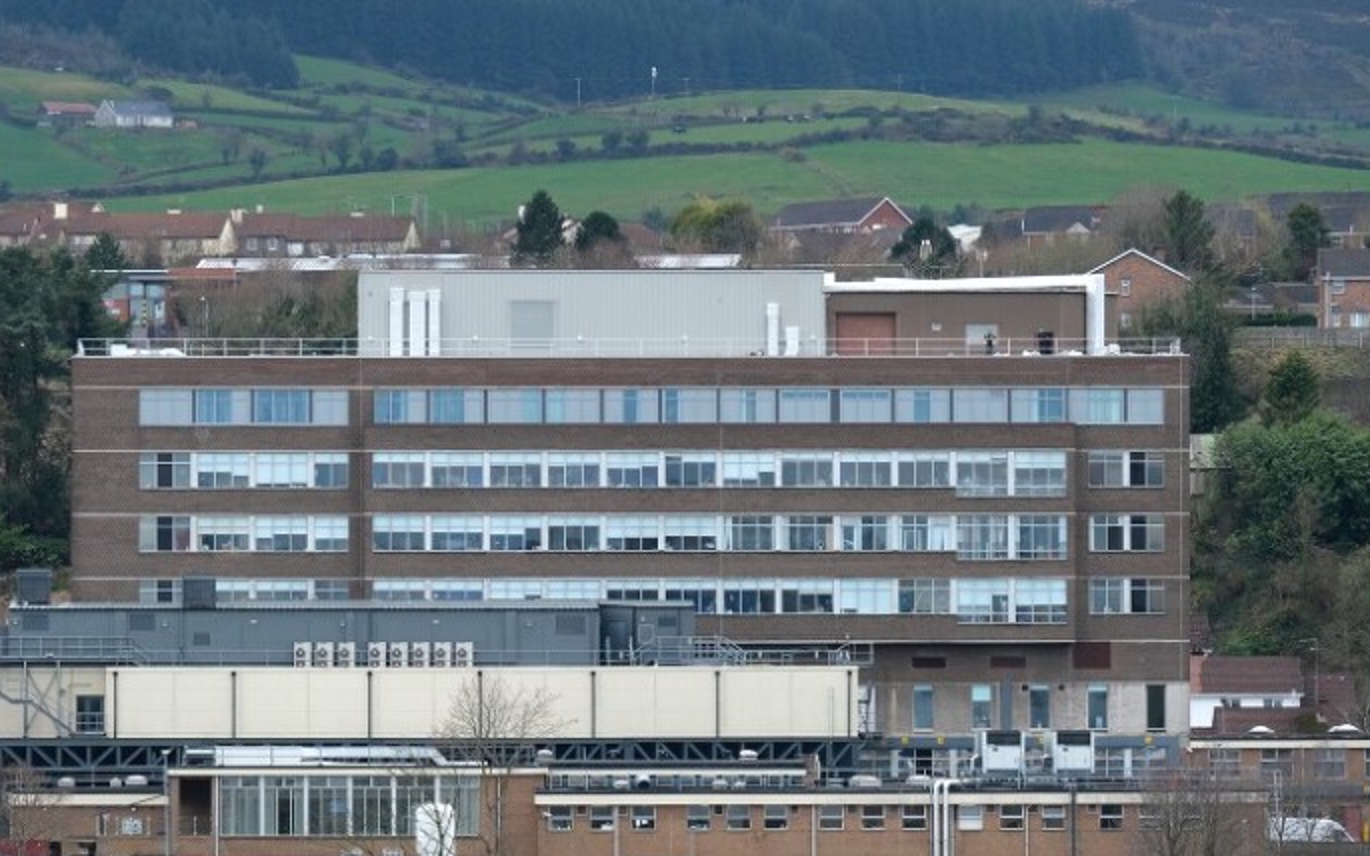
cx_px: 566
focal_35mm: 249
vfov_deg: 5.3
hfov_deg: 8.4
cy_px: 408
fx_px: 9296
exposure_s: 1/500
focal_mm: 123.8
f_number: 5.6
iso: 800
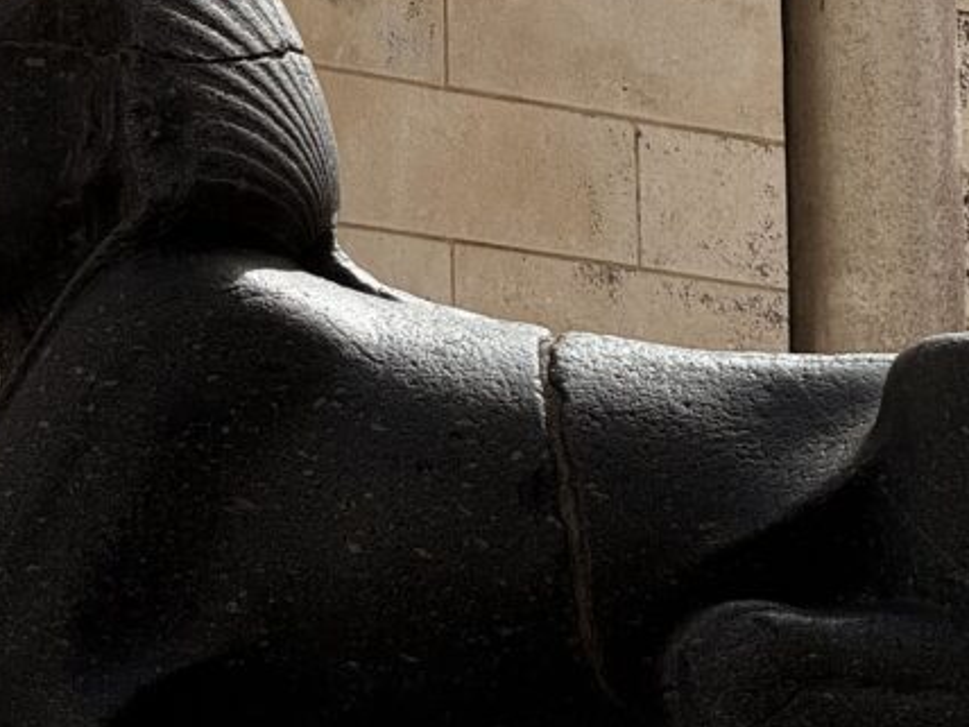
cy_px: -430
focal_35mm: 287
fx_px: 8034
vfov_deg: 5.1
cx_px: 120
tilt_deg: +16.1
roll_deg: -0.3
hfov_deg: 6.9
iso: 50
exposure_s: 1/1130
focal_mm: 15.66
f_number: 2.8
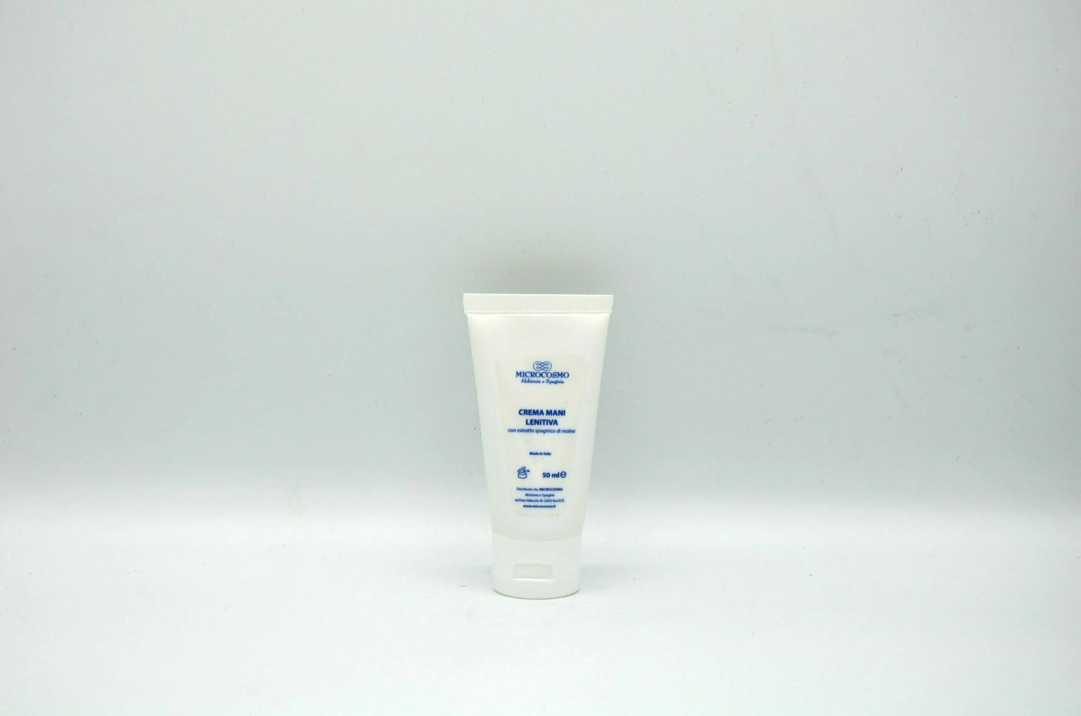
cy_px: 358
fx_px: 2607
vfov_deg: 15.6
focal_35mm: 87
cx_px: 540
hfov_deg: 23.4
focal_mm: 58
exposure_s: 1/500
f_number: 8
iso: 125
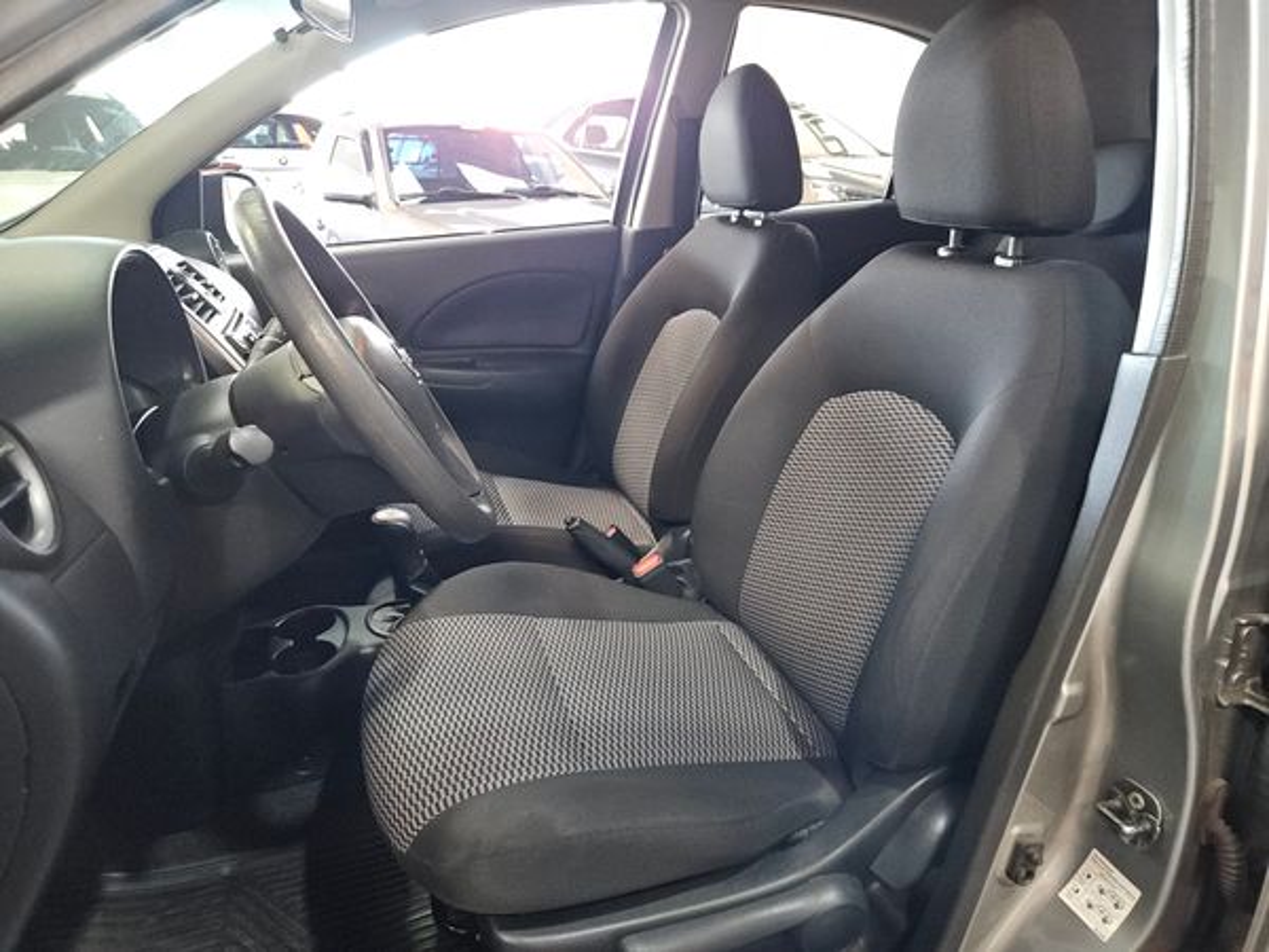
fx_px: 843
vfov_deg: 58.9
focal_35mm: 23
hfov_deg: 73.9
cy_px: 476
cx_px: 634
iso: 640
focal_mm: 5.4
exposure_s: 1/40
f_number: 1.8
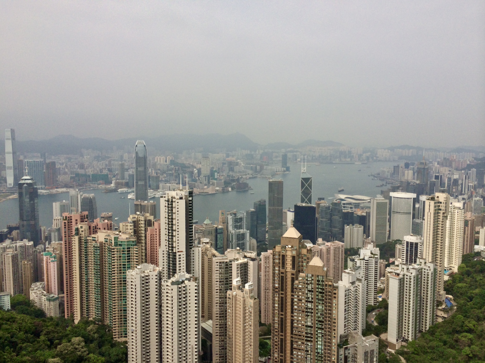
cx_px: 242
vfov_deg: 46.8
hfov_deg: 60.0
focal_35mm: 30
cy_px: 182
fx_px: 420
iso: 40
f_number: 2.2
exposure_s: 1/5128
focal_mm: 4.12
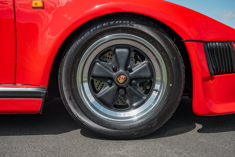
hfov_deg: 41.9
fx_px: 307
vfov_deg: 28.7
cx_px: 118
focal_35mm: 47
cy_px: 78
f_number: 2.8
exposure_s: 1/1000
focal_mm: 47
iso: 100
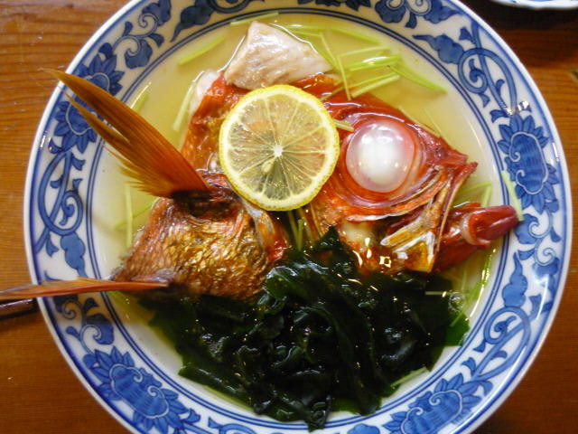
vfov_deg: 42.9
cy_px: 217
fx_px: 551
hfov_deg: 55.4
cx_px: 289
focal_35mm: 33
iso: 400
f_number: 2.8
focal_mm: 5.5
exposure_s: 1/25
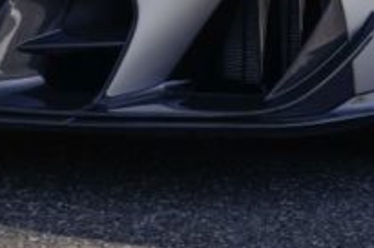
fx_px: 2272
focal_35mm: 219
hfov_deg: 9.4
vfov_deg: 6.1
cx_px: 177
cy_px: -214
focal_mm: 32
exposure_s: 1/50
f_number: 4
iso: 100
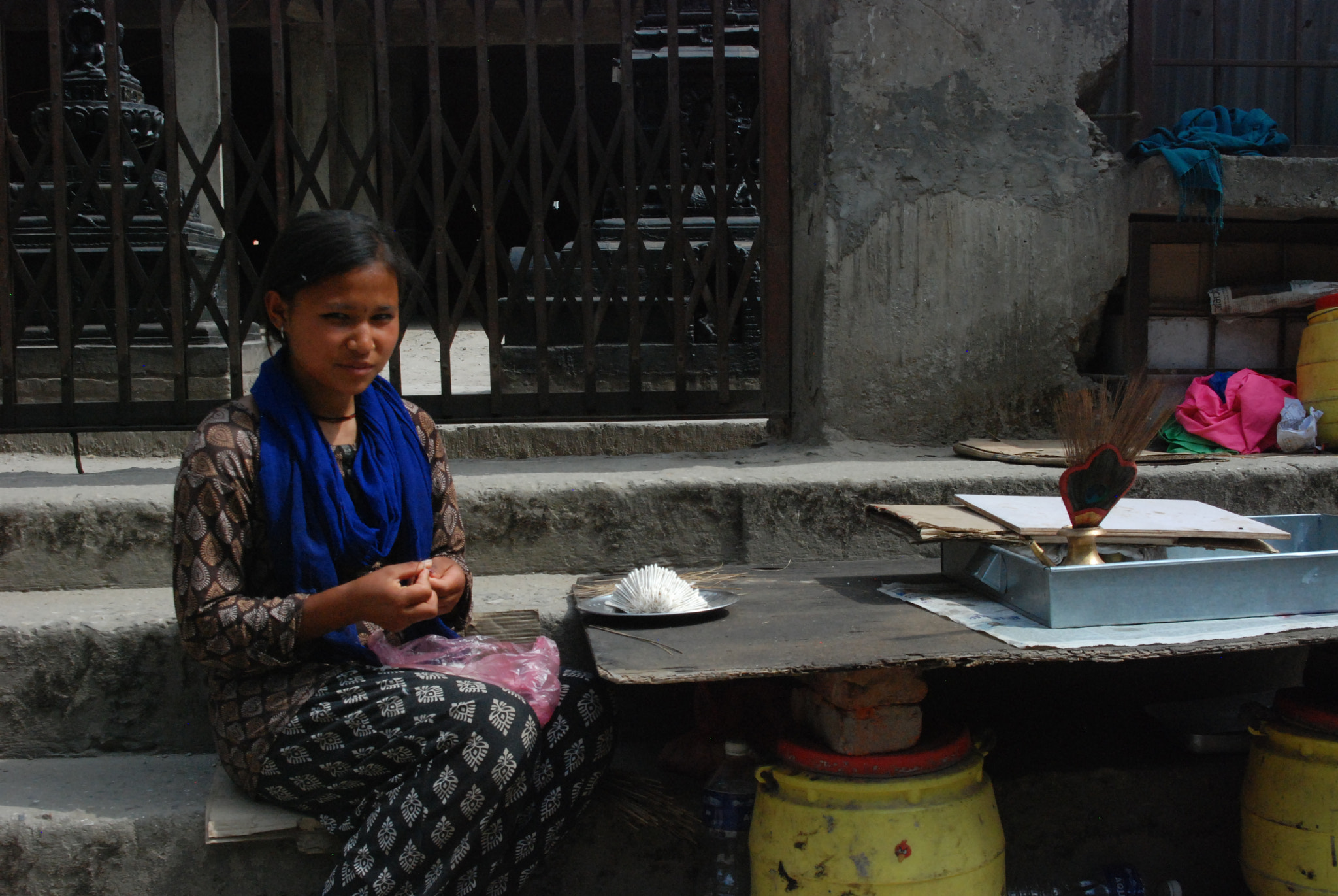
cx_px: 669
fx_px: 1563
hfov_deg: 46.3
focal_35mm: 42
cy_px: 448
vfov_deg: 32.0
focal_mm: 28
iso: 1000
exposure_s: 1/640
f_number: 13
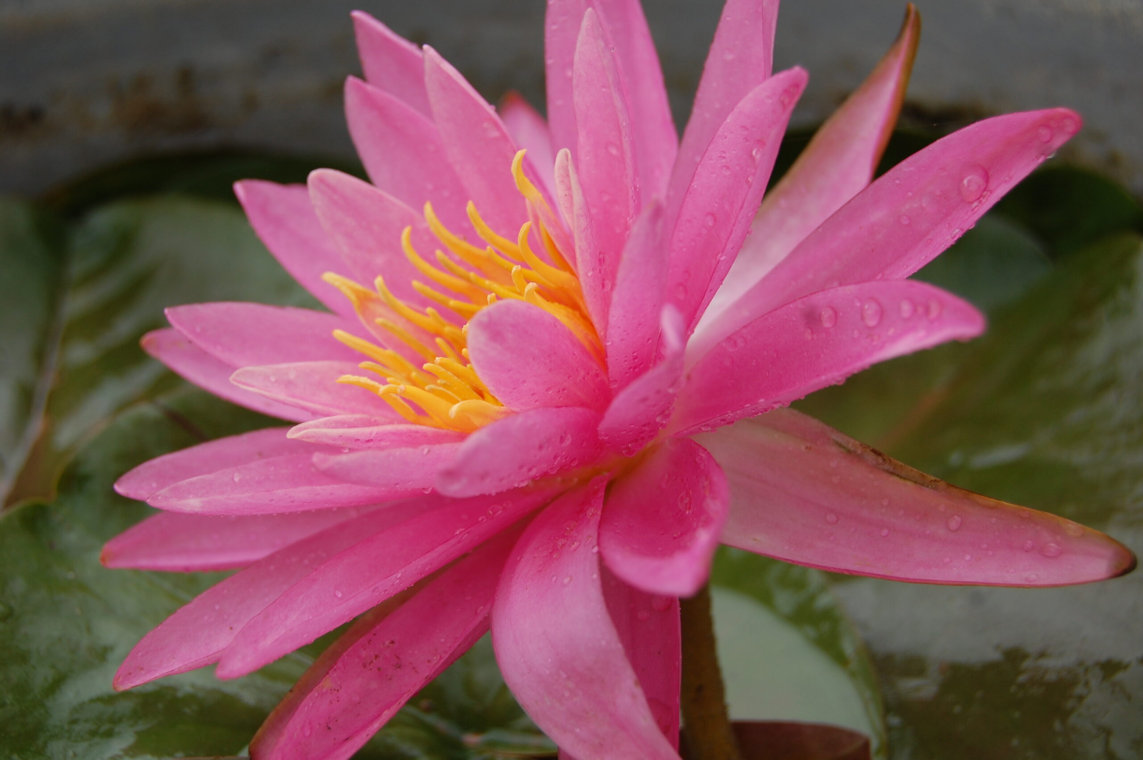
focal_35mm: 57
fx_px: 1808
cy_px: 380
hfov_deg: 35.1
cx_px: 572
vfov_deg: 23.7
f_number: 6.3
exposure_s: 1/160
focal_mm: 38
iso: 200
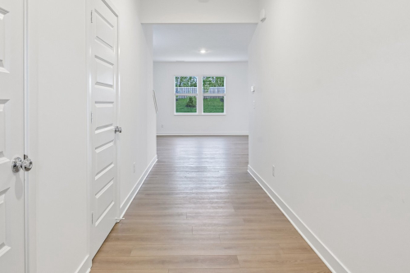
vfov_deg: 52.6
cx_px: 198
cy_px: 106
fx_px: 273
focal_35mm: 24
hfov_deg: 73.7
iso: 360
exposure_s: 1/15
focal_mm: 16
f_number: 8
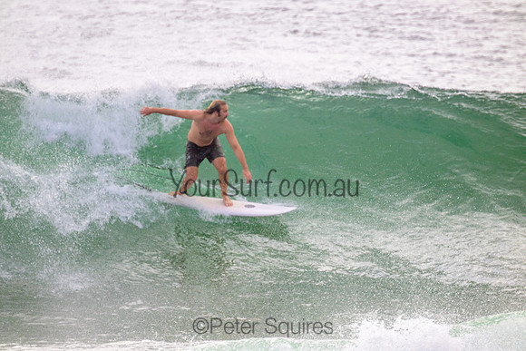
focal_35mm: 800
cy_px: 176
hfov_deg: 2.6
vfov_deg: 1.7
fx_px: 11691
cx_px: 263
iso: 1100
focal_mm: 800
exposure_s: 1/2000
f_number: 11
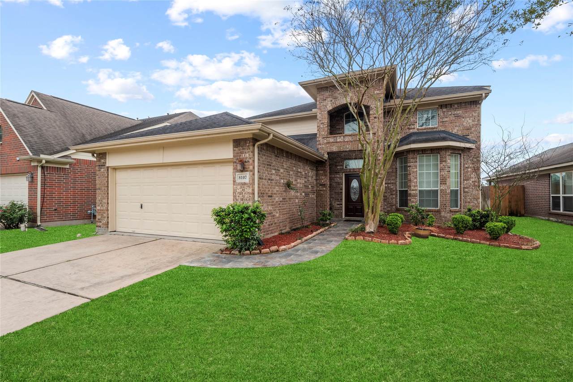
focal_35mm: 16
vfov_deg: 73.8
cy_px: 191
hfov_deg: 96.7
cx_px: 286
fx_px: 255
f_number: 8
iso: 450
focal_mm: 16
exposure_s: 1/100
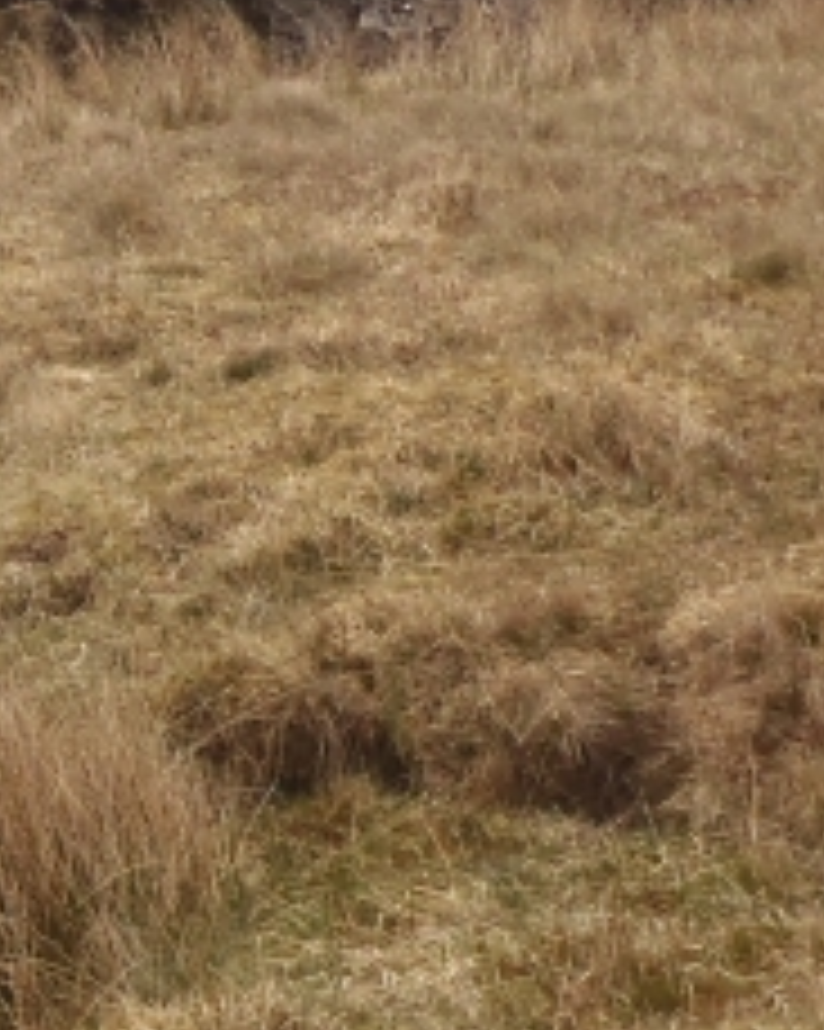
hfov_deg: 11.5
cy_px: -81
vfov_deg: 14.7
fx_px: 3905
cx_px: -473
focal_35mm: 128
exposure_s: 1/125
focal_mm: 5
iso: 80
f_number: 4.5
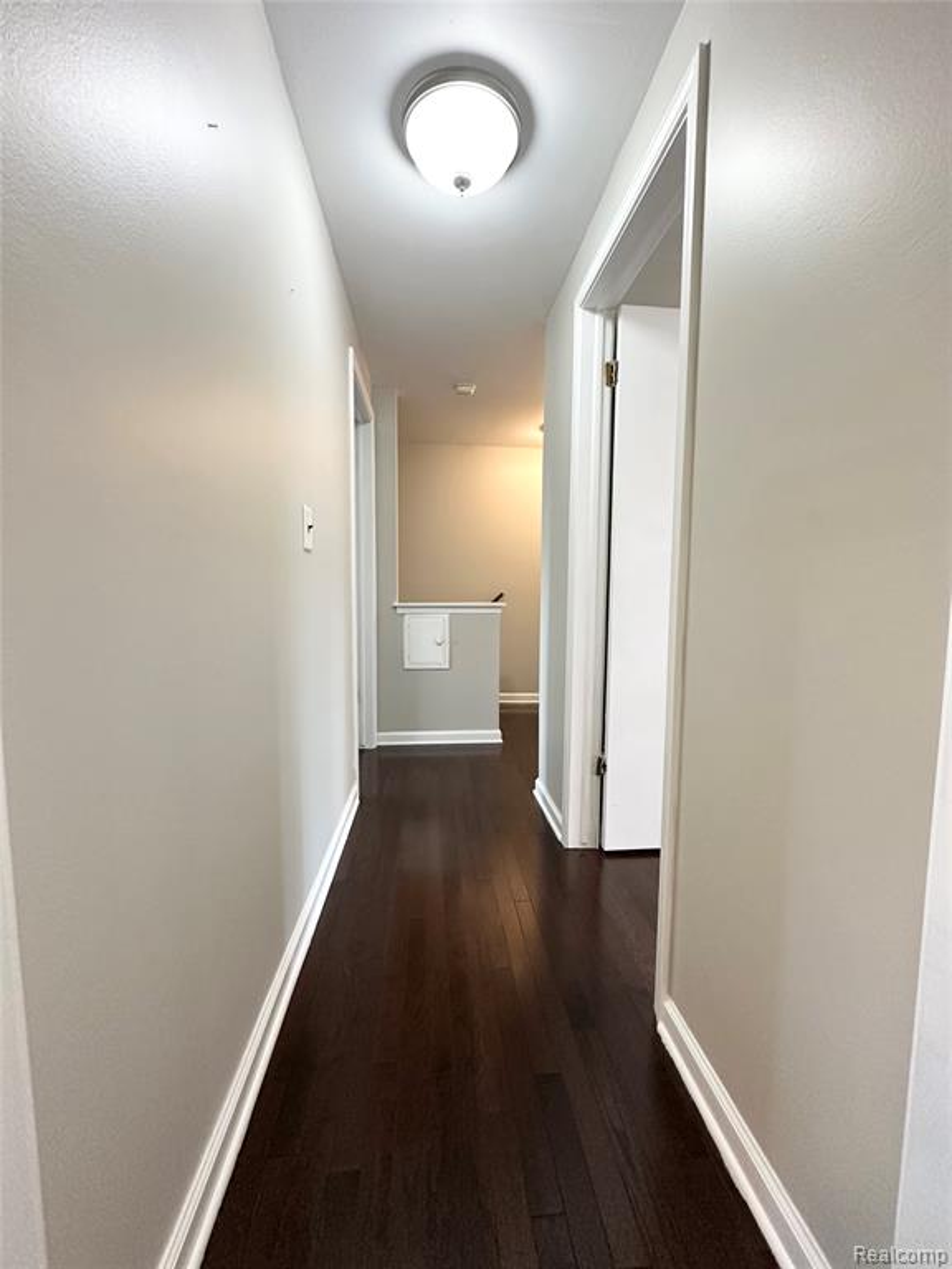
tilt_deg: -3.8
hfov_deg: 85.7
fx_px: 513
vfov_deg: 102.1
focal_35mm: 14
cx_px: 476
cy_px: 634
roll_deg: -1.6
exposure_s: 1/120
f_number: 2.2
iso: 320
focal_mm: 2.22
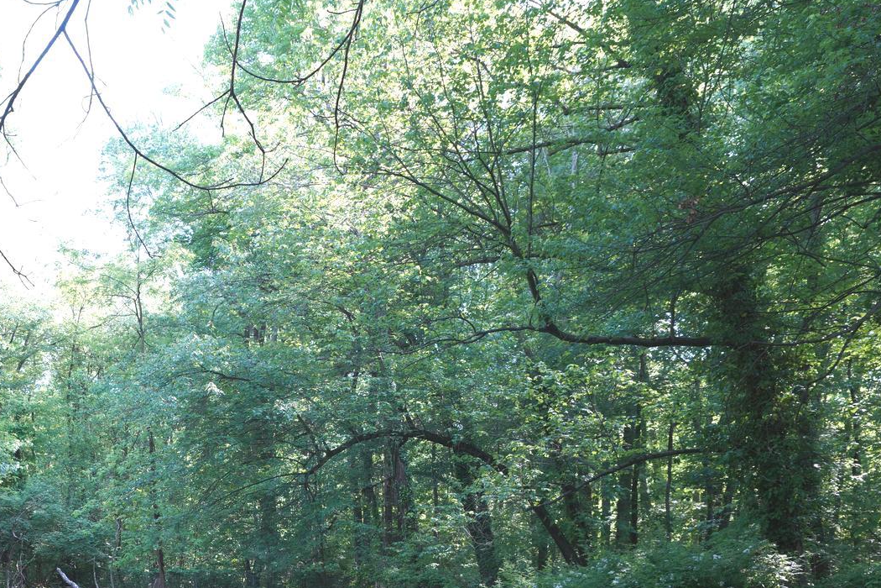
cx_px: 109
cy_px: 567
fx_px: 954
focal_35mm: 39
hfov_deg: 45.5
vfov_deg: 31.9
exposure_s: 1/160
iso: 640
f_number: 4
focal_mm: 20
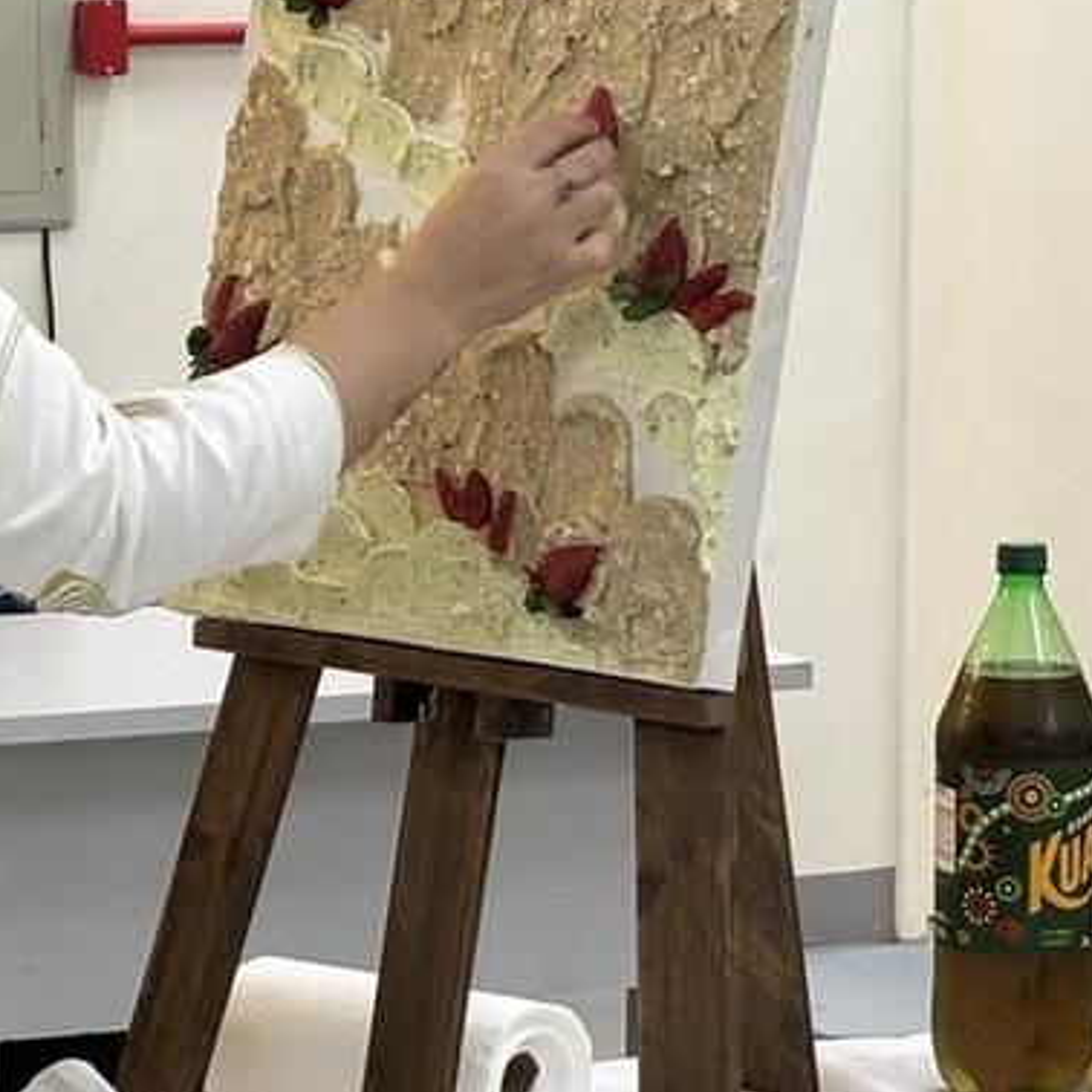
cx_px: 248
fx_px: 5211
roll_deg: +0.1
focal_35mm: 146
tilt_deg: -7.3
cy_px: 474
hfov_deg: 11.9
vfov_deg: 12.0
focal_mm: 5.96
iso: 200
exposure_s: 1/40
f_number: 1.6
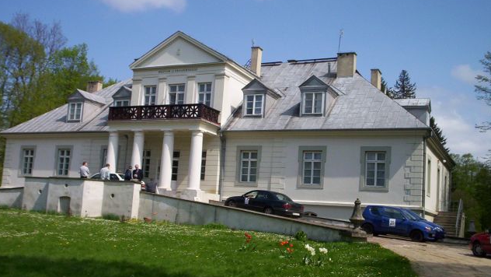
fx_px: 547
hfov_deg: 48.3
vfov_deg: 28.4
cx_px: 245
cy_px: 151
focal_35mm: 42
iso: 100
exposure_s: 1/1095
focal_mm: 4.99
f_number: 4.5
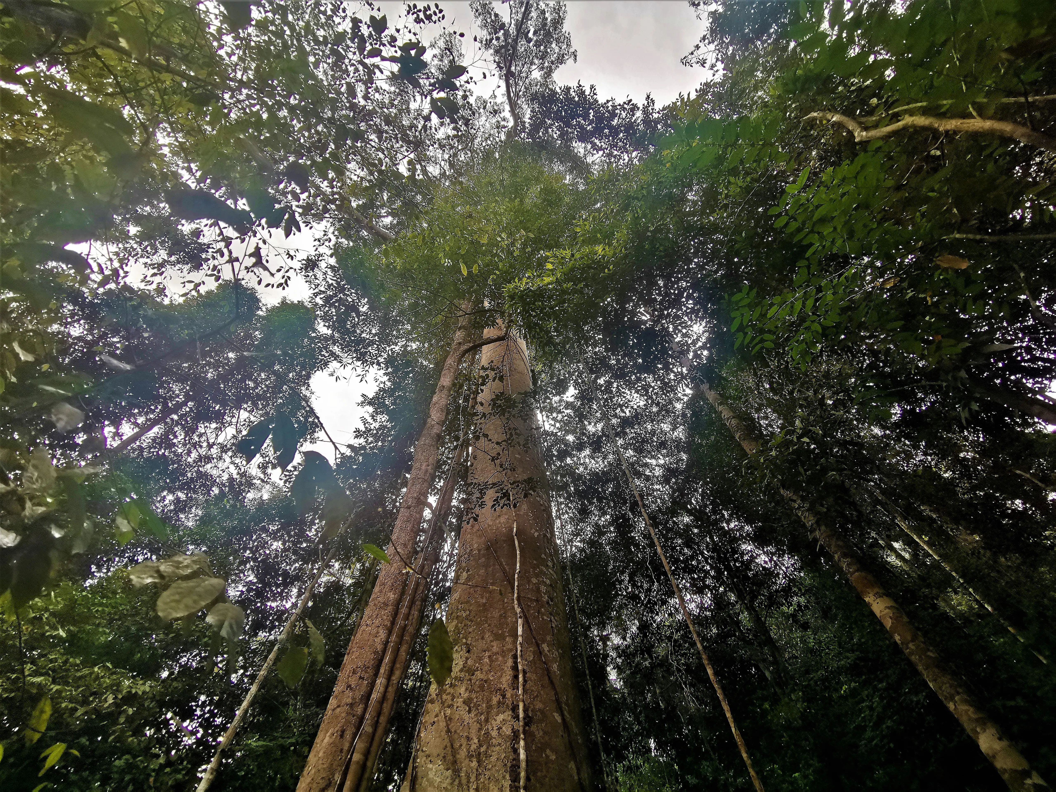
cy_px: 396
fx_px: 488
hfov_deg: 94.5
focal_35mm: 16
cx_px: 528
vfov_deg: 78.1
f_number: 2.2
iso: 50
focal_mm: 2.35
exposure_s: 1/237
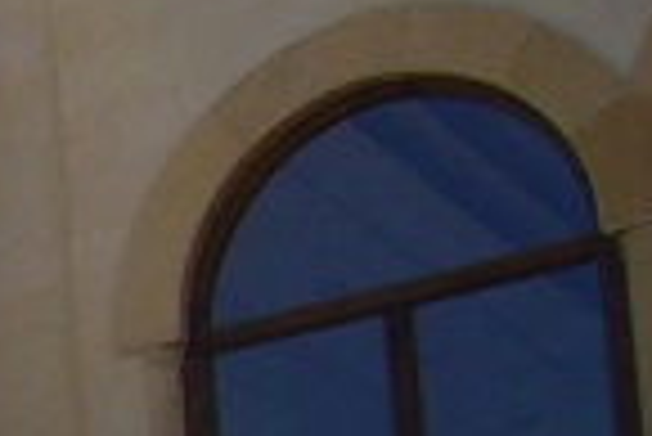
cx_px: -1416
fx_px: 3735
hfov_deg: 8.2
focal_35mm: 206
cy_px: 1164
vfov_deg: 6.3
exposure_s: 1/400
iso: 80
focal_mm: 4.6
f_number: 5.6
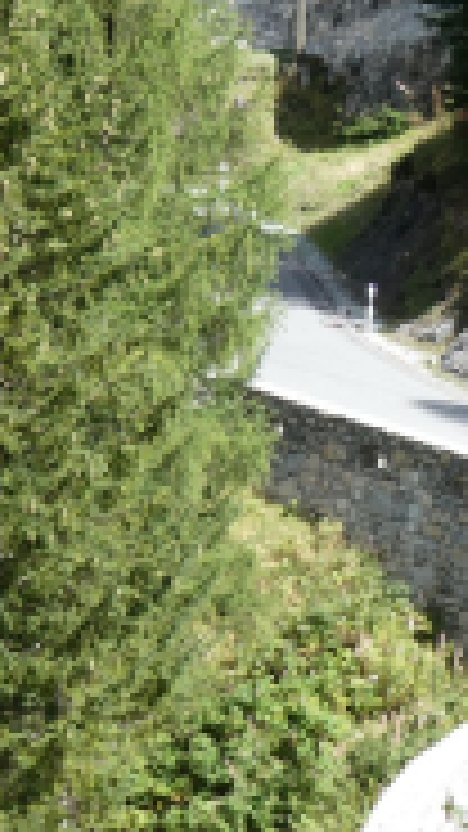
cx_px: -101
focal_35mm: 266
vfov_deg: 8.1
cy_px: 427
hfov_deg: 4.6
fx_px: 5871
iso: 80
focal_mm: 19
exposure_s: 1/160
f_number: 5.1
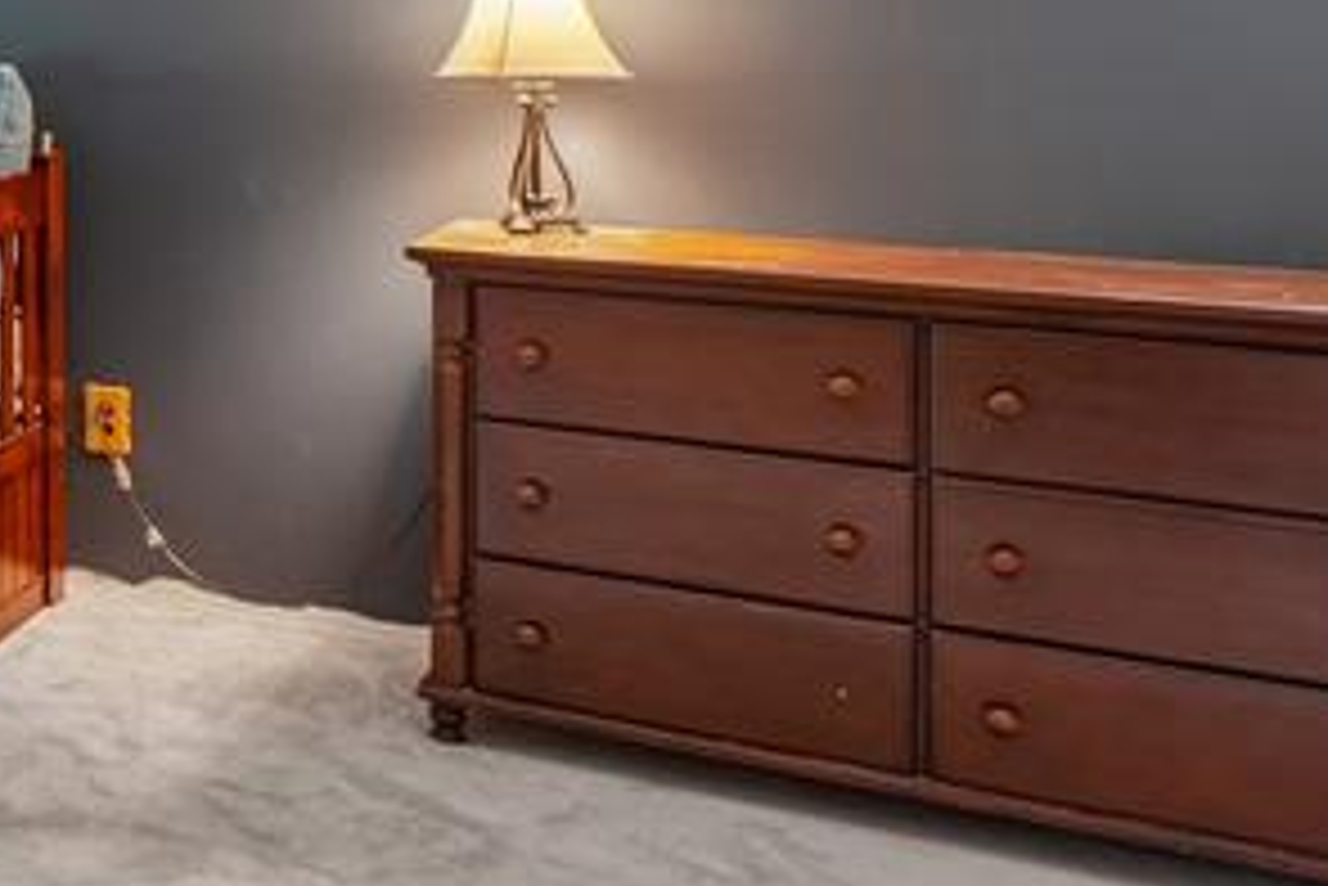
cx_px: -770
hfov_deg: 25.7
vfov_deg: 24.9
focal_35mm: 52
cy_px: 22
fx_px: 1919
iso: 400
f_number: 8
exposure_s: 1/3.33
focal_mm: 10
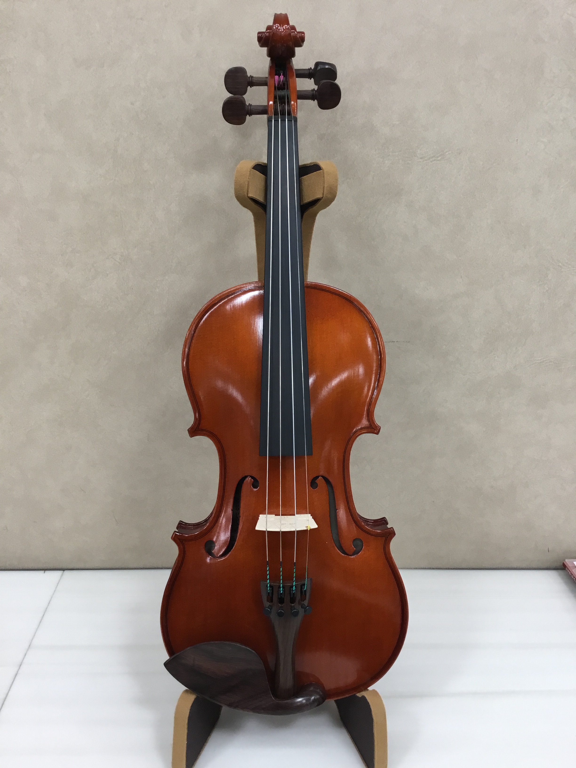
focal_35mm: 31
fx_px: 688
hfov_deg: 45.4
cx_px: 288
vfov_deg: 58.4
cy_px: 384
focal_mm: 3.3
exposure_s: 1/40
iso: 25
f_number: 2.4
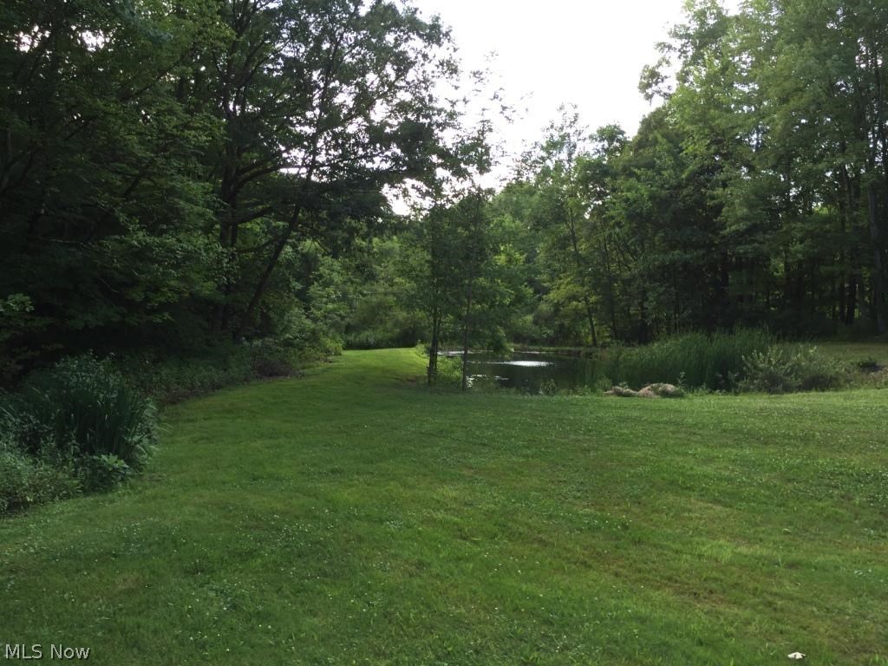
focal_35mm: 29
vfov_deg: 48.2
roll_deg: -2.4
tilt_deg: -2.8
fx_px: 744
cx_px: 444
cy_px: 333
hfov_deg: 61.7
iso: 32
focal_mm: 4.15
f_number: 2.2
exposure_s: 1/122
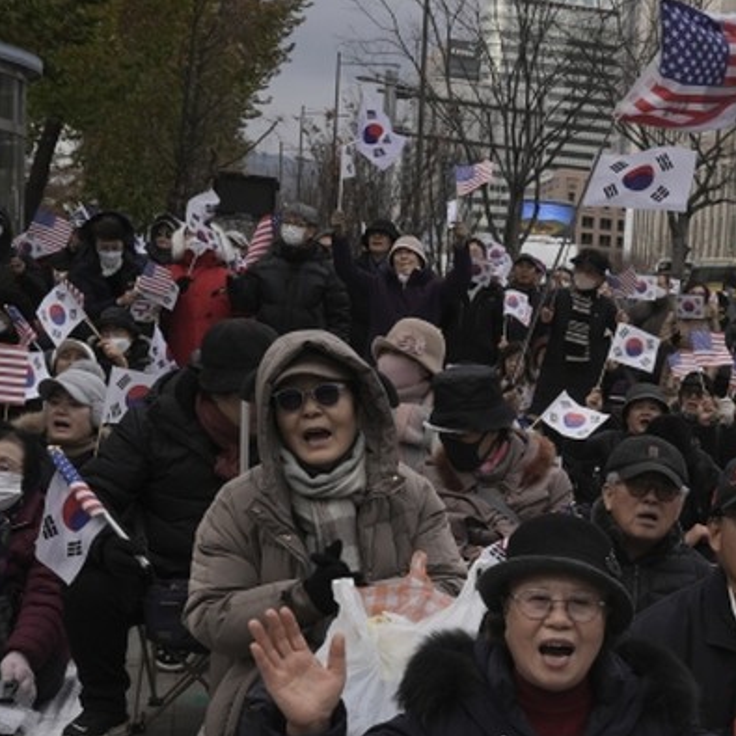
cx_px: 948
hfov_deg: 24.3
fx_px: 1491
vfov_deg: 27.3
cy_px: 562
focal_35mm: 62
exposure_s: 1/500
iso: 320
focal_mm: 24
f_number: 8
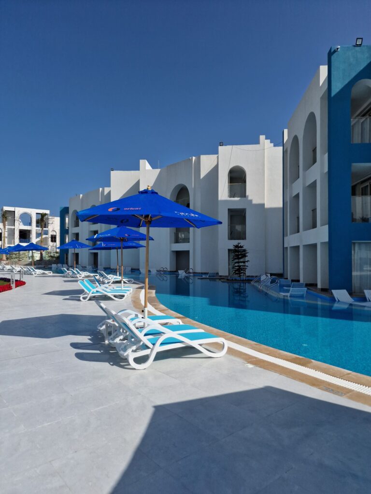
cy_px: 247
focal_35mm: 23
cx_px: 186
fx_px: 329
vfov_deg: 73.9
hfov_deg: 58.9
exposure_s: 1/2672
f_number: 1.8
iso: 50
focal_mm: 6.4
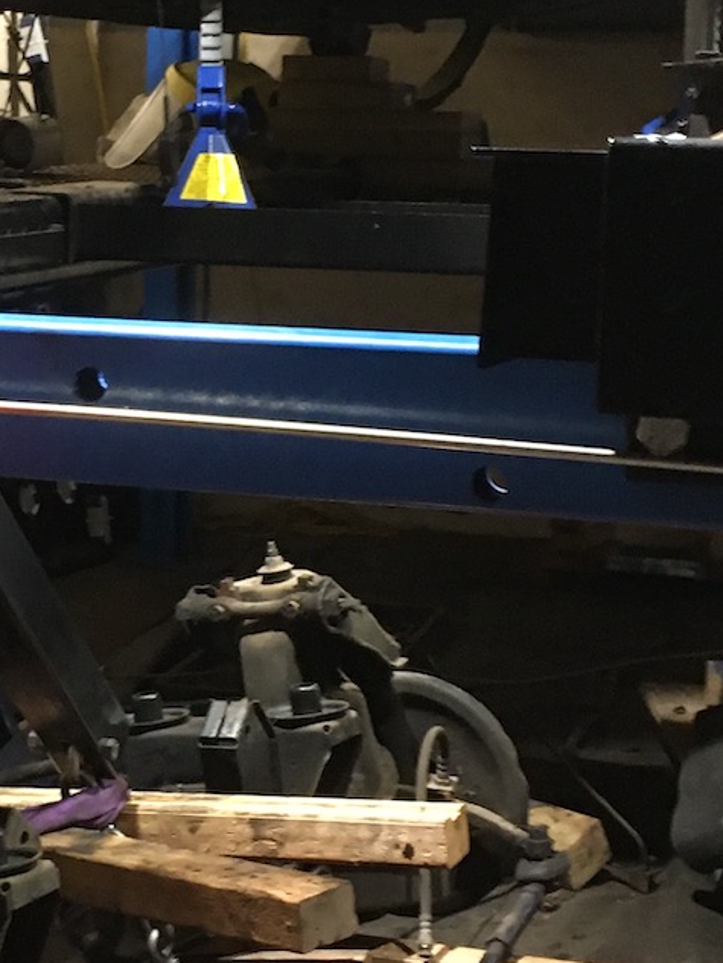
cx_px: 70
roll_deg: -0.5
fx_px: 2450
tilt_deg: -9.4
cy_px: 382
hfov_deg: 16.6
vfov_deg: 22.2
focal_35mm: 88
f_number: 2.2
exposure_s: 1/20
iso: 200
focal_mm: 4.15
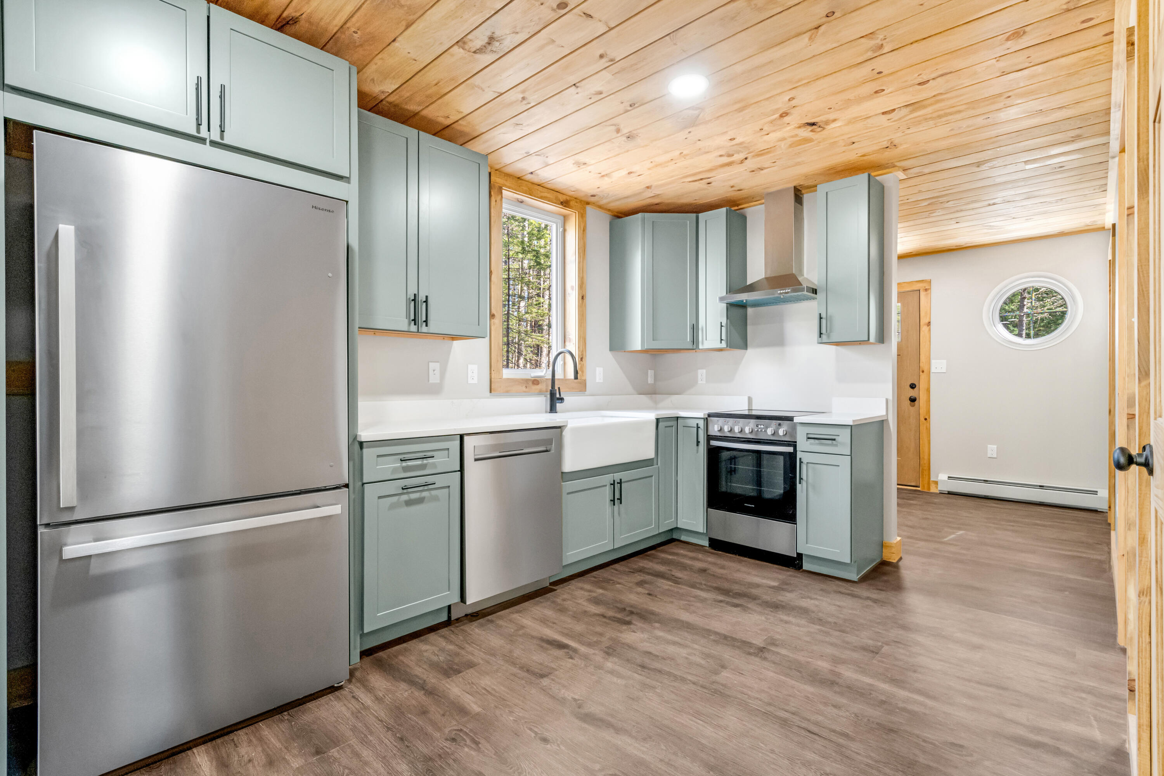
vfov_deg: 73.7
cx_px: 582
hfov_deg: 96.7
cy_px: 388
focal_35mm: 16
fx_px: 517
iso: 2500
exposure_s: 1/30
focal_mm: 16
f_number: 8
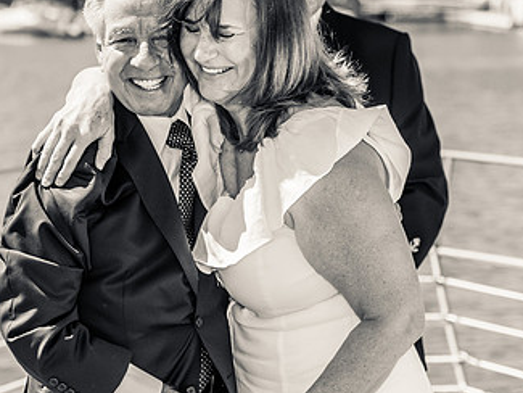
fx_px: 1814
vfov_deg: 12.4
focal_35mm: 120
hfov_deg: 16.4
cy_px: 165
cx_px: 203
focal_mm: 70
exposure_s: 1/8000
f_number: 4
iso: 500
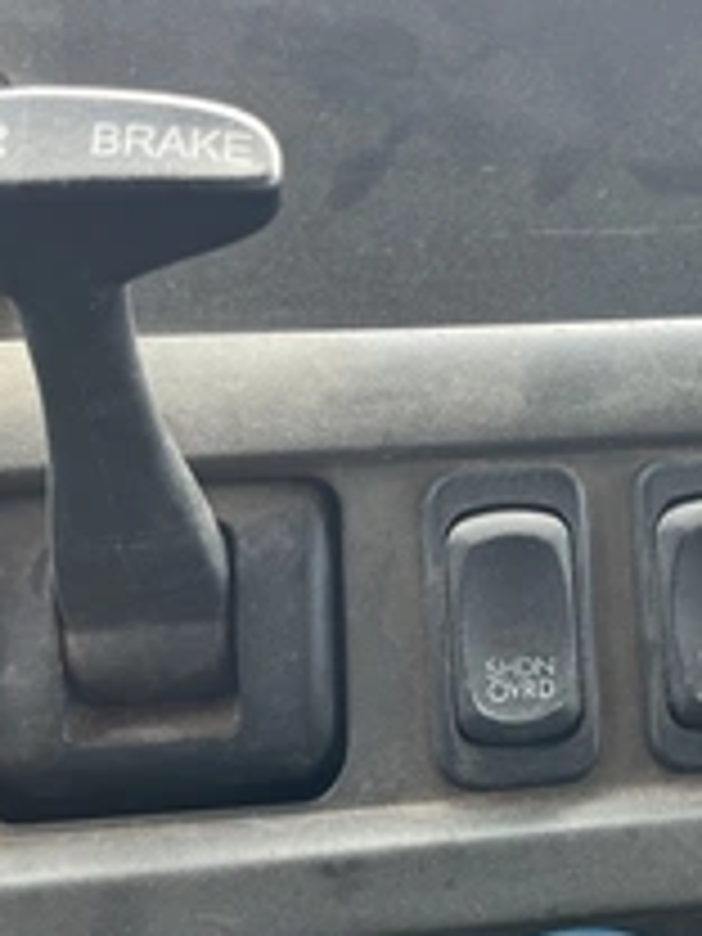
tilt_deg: -26.1
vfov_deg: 38.1
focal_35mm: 50
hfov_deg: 28.5
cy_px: 522
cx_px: 558
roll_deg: -0.4
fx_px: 1352
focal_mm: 5.1
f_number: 1.6
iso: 100
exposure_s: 1/122
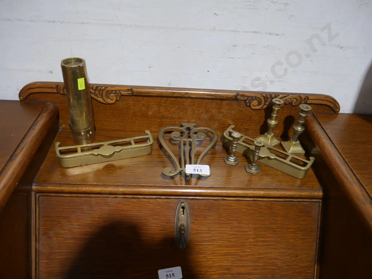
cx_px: 186
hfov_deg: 60.0
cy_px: 140
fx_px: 322
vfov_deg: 46.8
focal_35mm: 30
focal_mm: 15
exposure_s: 1/60
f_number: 3.6
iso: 400
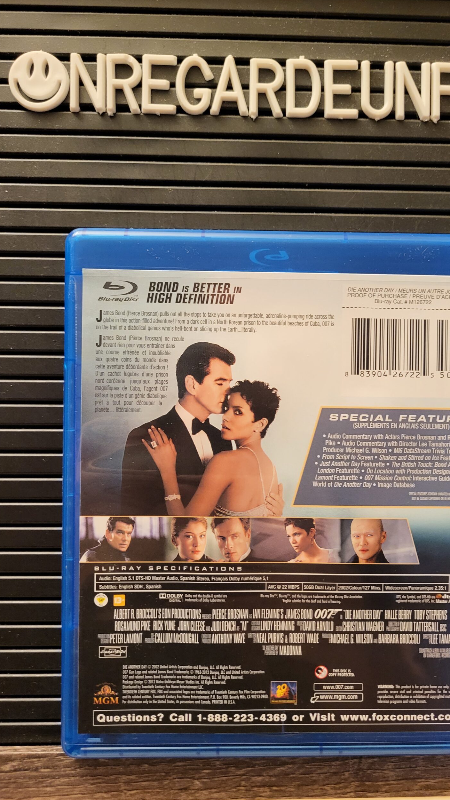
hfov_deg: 40.0
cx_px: 277
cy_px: 397
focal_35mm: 29
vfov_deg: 66.1
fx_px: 615
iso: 640
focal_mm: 5.4
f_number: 1.8
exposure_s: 1/30
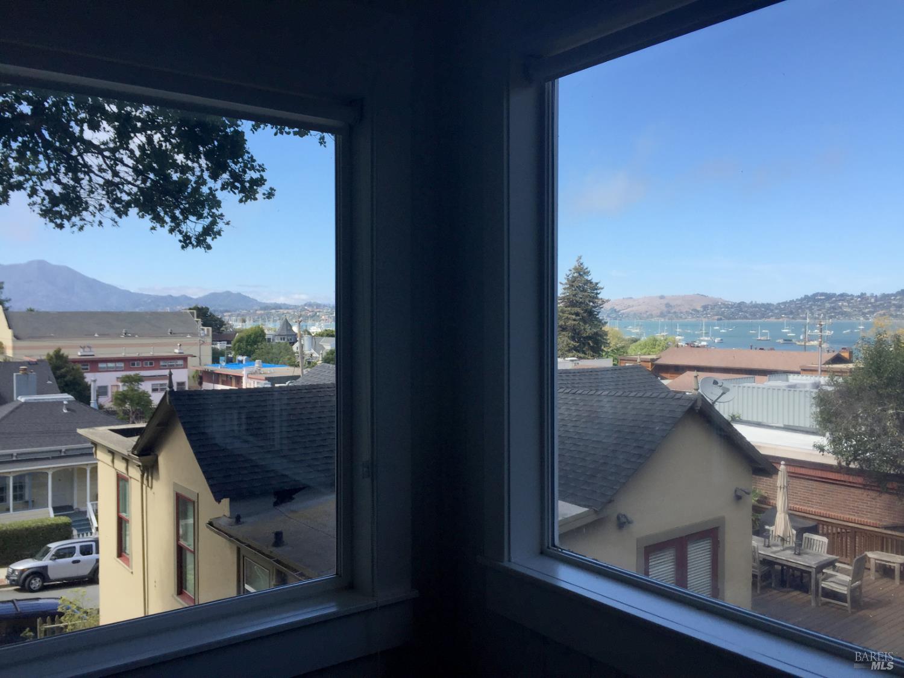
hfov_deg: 61.7
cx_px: 452
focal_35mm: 29
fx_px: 757
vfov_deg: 48.2
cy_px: 339
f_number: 2.2
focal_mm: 4.15
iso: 32
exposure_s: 1/964
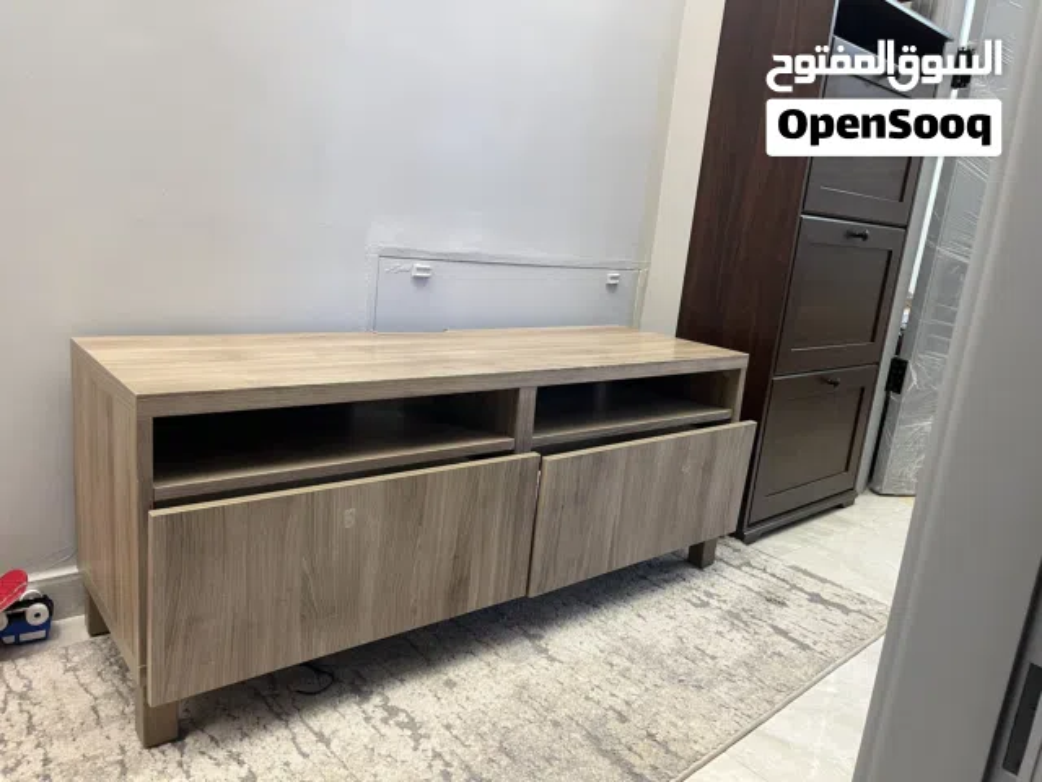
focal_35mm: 26
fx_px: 783
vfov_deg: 53.1
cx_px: 521
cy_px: 391
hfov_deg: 67.3
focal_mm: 5.1
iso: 125
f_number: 1.6
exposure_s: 1/63
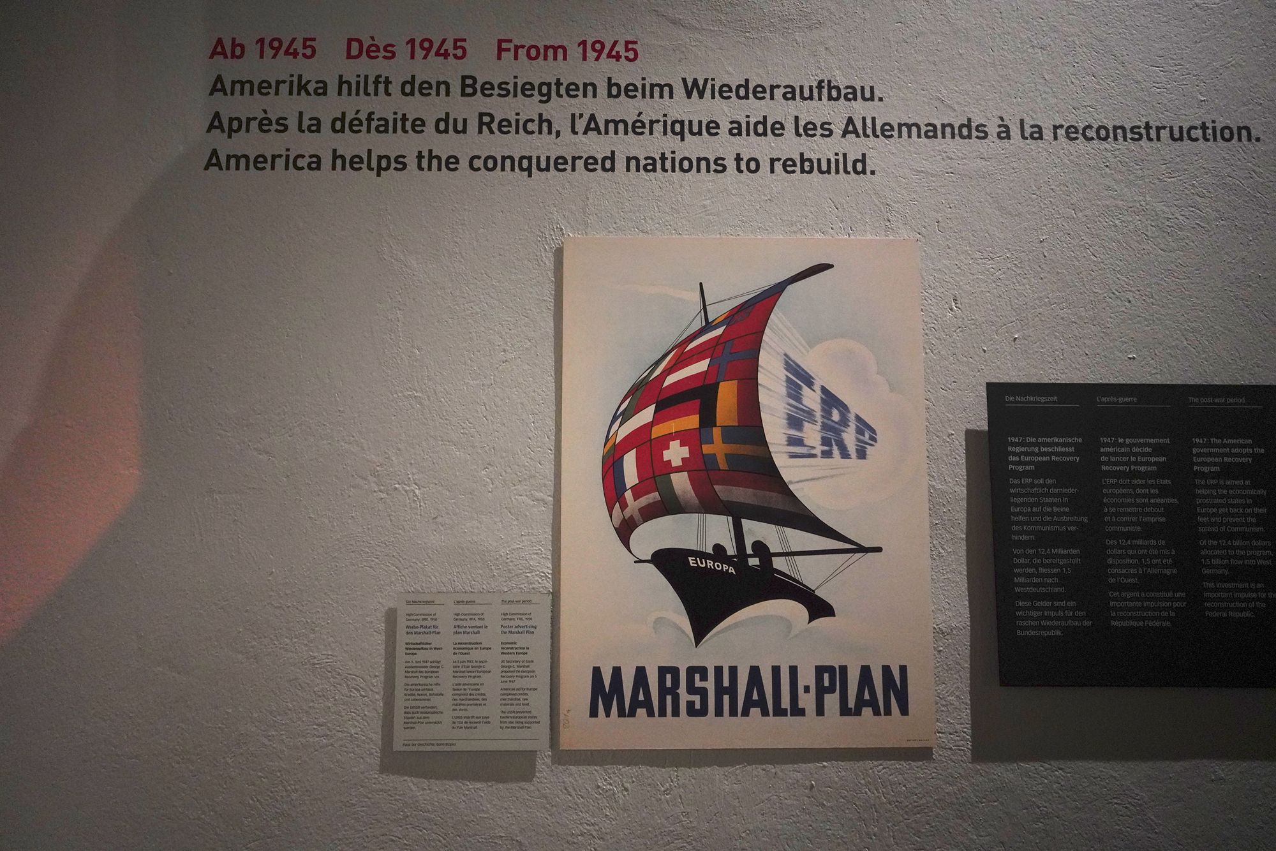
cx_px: 638
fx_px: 851
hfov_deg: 73.7
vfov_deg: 53.1
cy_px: 426
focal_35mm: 24
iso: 3200
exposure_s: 1/80
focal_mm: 24
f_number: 2.8
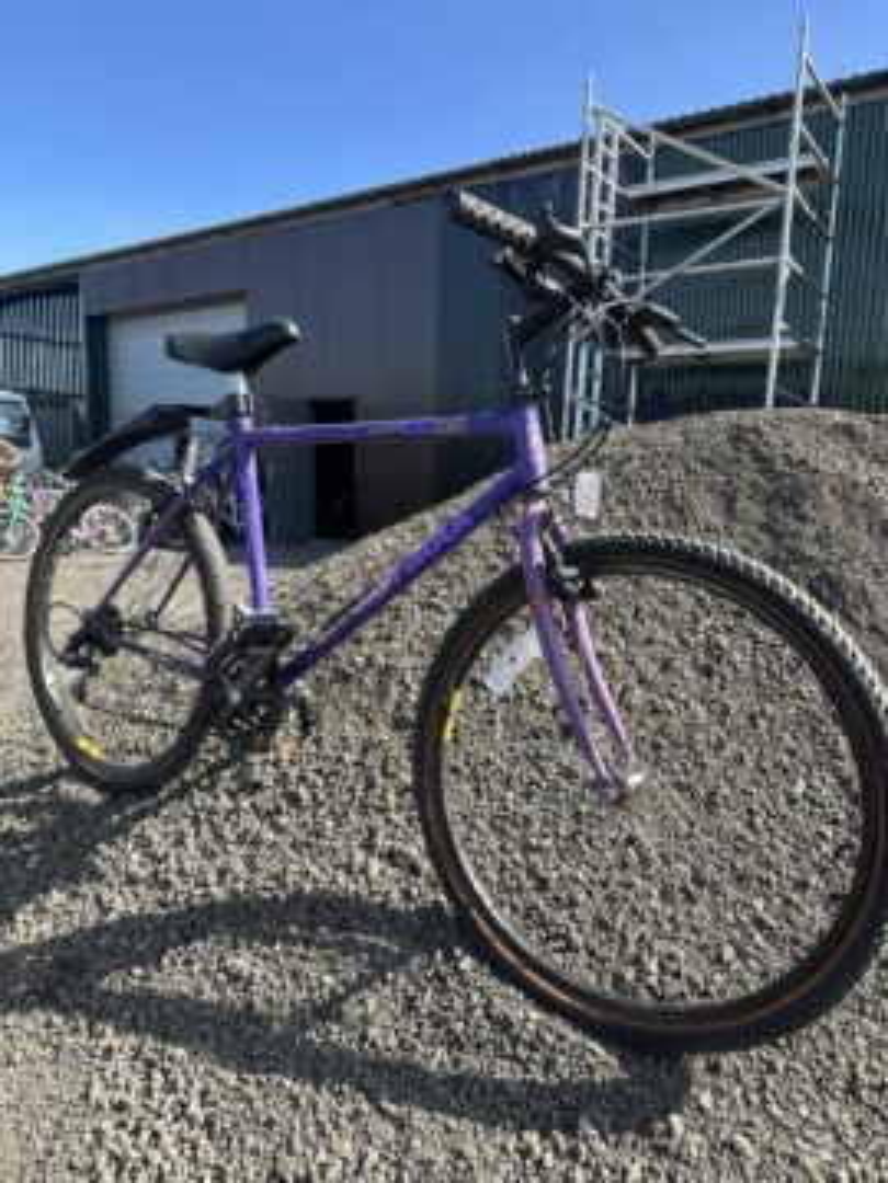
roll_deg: -2.2
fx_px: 821
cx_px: 444
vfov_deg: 71.6
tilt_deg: -8.9
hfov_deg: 56.8
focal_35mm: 24
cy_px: 592
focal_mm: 6.86
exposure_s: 1/1171
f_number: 1.78
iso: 80
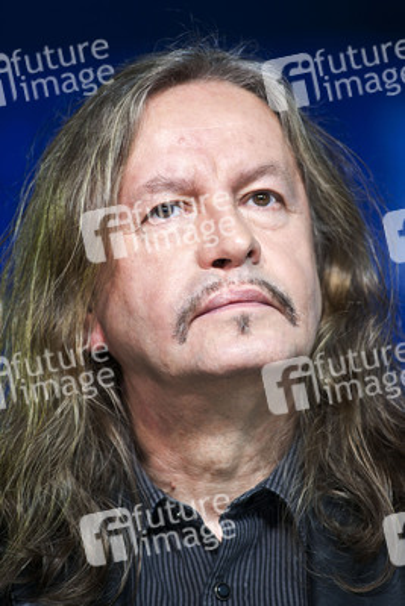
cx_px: 202
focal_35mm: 185
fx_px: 3119
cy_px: 303
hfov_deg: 7.4
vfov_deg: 11.1
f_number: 5
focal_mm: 185
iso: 800
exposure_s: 1/160
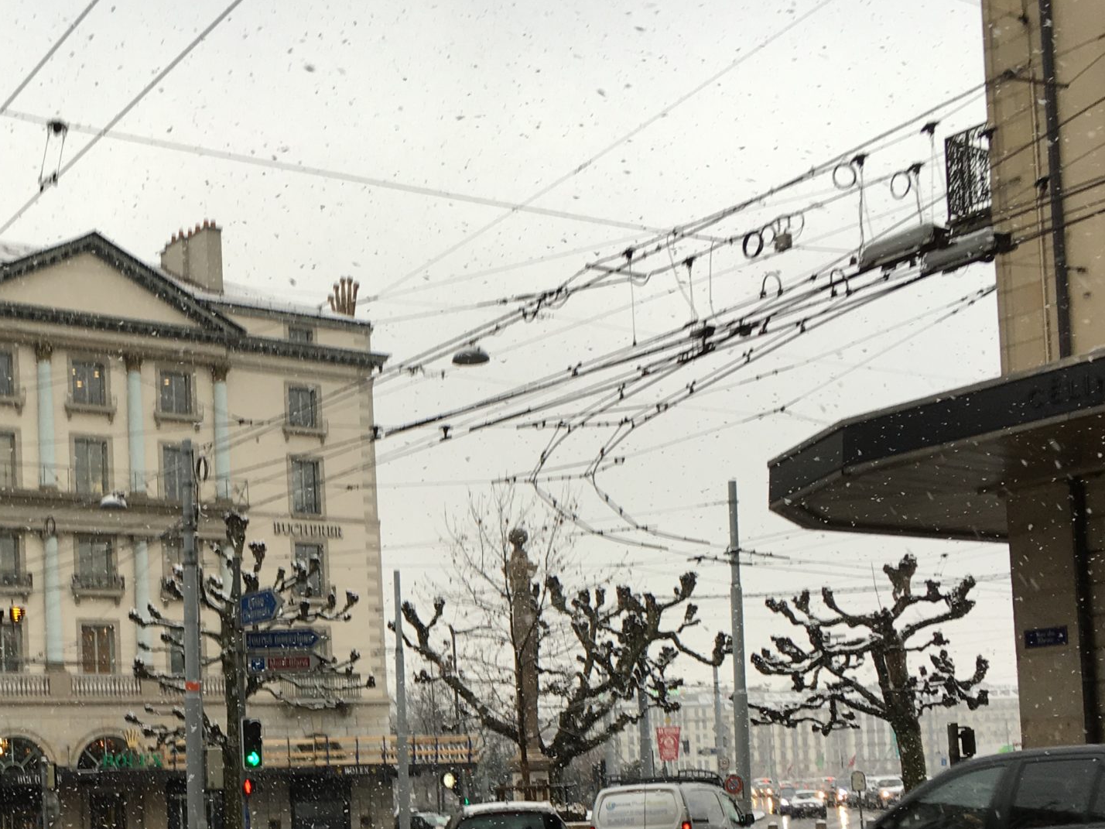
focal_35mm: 52
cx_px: 252
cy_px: 715
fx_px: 1660
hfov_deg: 35.8
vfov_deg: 27.2
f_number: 2.2
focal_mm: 4.15
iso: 25
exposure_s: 1/100
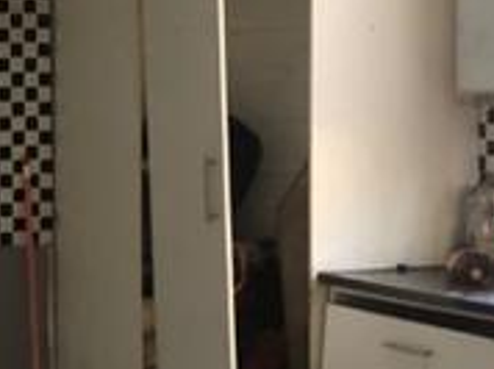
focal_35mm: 126
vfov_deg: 11.7
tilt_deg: -2.7
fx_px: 1796
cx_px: 42
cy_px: 225
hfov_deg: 15.5
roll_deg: +0.1
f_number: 1.8
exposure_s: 1/6
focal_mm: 4
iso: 100
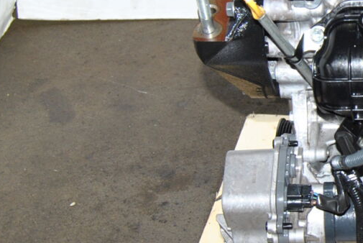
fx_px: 1151
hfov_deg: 16.7
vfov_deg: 12.0
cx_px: 498
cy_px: 70
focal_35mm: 114
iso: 400
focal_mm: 24
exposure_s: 1/200
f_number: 6.3
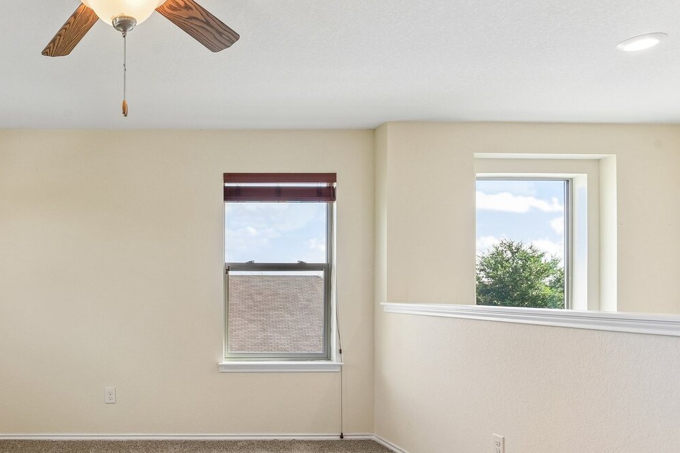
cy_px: 289
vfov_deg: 45.9
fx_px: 529
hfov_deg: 59.7
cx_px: 125
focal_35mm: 28
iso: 400
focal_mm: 17
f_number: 8
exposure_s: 1/25
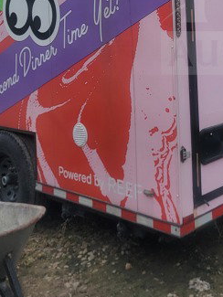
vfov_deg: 30.0
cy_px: 2
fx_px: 515
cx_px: 263
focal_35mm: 60
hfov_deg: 22.6
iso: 16
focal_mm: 6.7
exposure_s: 1/647
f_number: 1.8
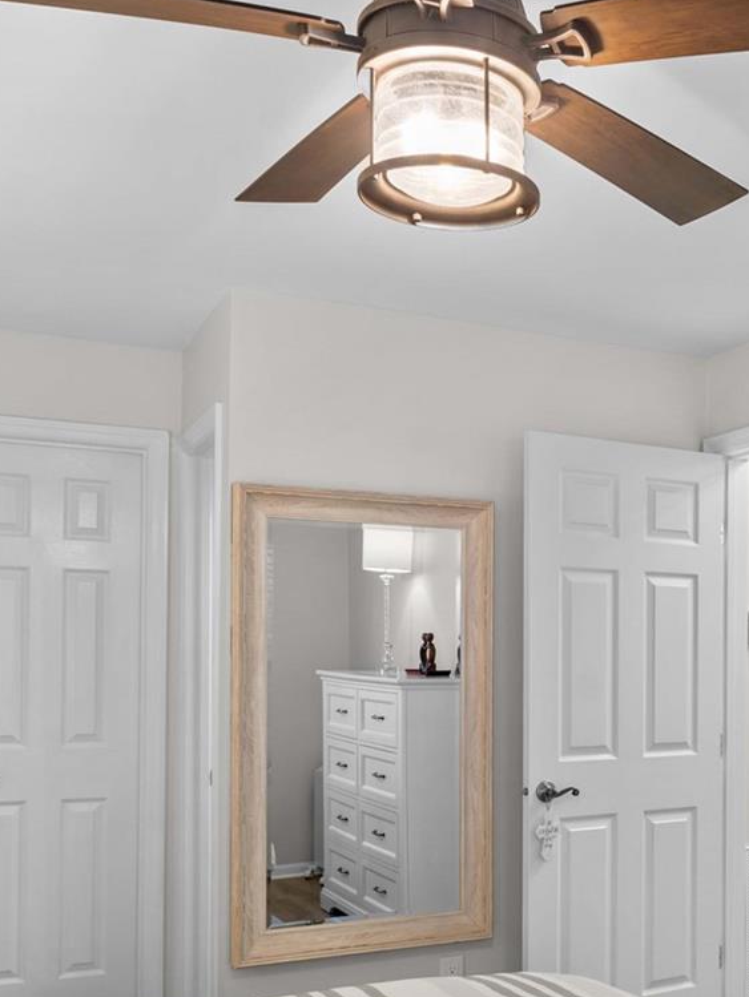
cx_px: 693
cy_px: 664
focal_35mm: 42
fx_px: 1211
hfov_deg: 32.4
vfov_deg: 44.1
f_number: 8
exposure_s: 1.3
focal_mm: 16
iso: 100
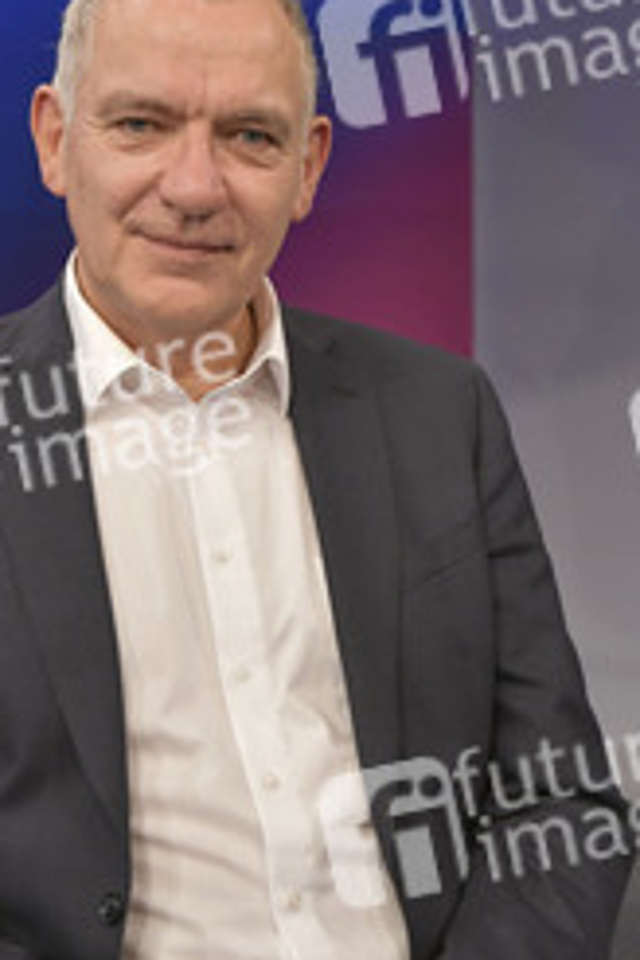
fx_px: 2080
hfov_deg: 17.4
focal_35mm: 78
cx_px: 164
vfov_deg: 25.9
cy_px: 620
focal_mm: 48
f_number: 6.3
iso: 2500
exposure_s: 1/200
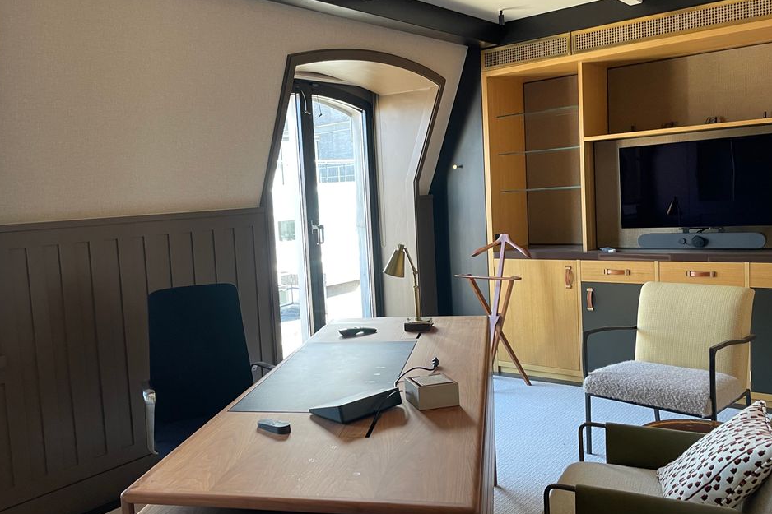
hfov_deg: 58.4
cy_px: 261
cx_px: 317
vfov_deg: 41.1
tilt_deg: -5.5
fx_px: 686
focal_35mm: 32
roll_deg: +3.8
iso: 125
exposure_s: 1/92
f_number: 1.6
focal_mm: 4.2
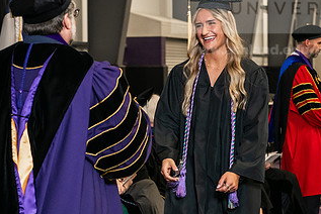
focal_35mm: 128
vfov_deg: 10.7
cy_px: 71
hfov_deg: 16.0
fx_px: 1142
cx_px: 141
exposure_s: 1/200
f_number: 5
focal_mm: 70
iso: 2500
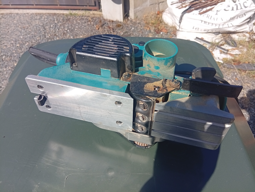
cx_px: 128
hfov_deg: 65.2
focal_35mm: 27
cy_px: 96
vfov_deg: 51.5
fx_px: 199
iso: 51
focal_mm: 3.84
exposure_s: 1/1508
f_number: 1.8
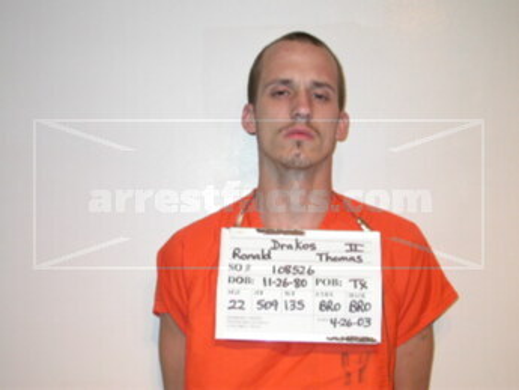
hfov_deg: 34.3
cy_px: 195
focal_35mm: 56
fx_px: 840
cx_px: 260
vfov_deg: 26.1
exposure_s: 1/60.3
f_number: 3
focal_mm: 11.6
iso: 100
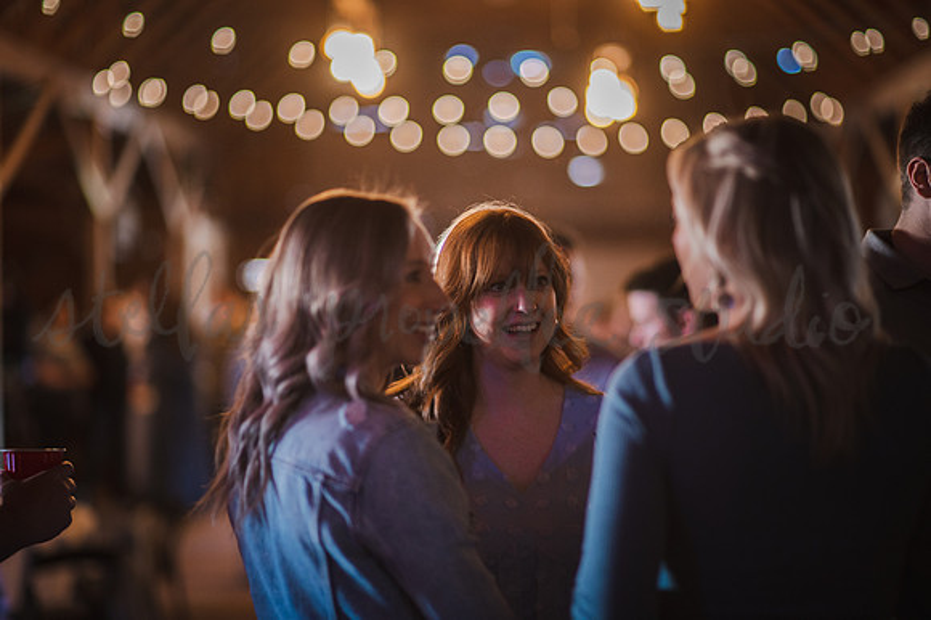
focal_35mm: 85
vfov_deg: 16.1
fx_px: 2197
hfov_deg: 23.9
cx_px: 466
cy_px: 310
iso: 1600
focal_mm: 85
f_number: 1.4
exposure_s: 1/250
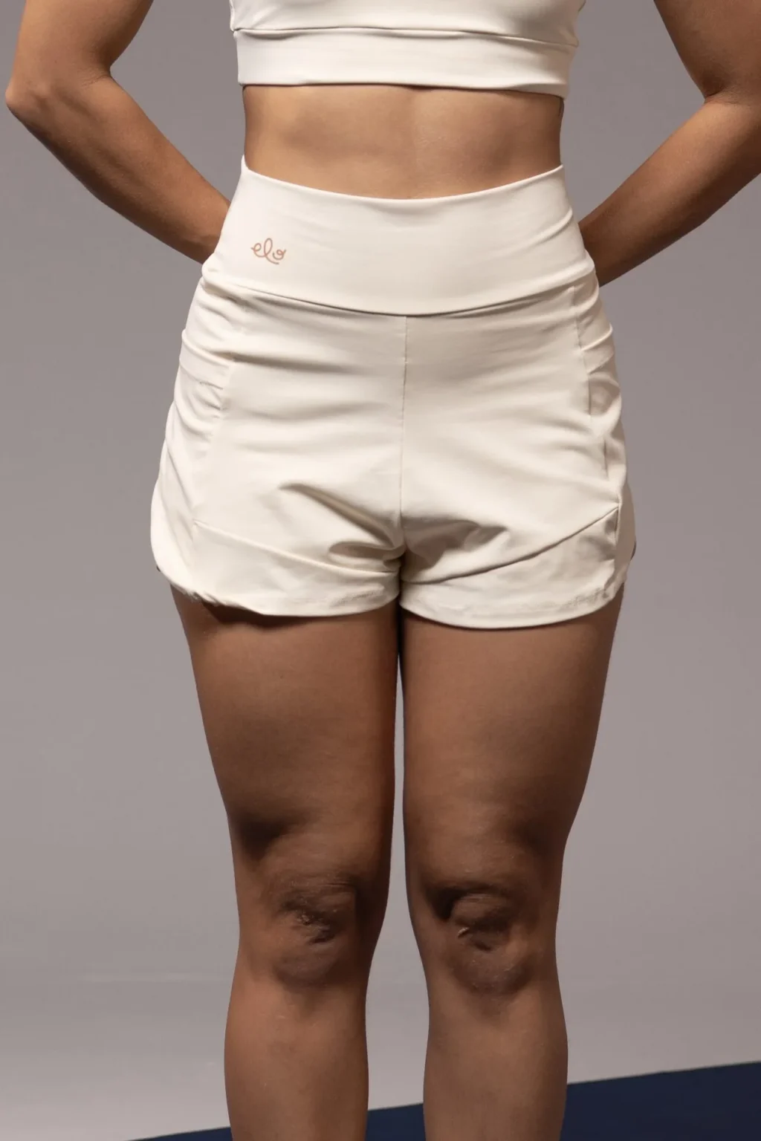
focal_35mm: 70
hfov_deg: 19.5
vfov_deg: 28.8
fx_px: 2219
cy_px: 570
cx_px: 380
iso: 160
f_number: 5
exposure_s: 1/200
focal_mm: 70
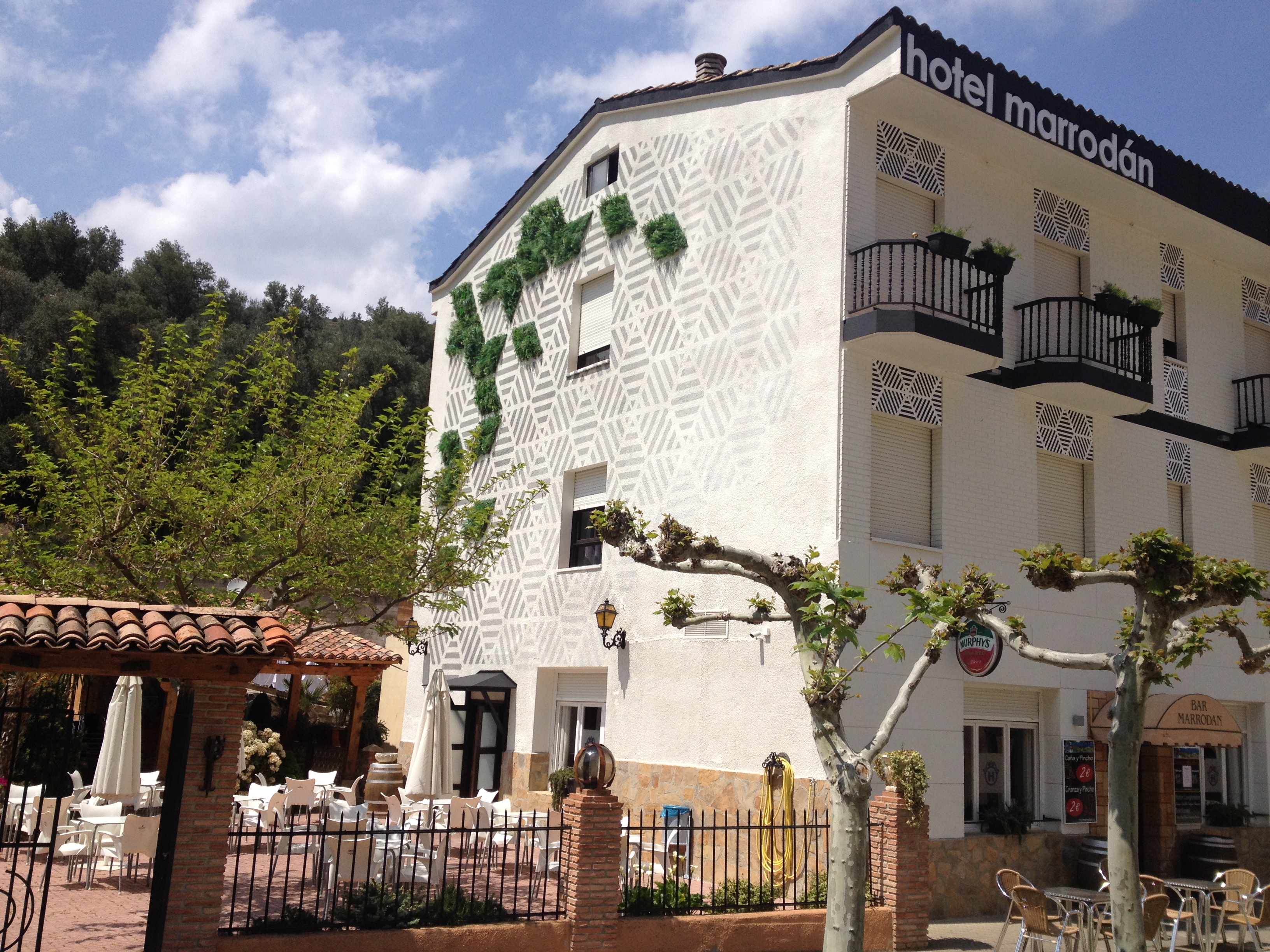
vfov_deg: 40.7
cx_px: 635
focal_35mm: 35
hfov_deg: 52.6
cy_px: 476
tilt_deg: +8.2
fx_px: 1284
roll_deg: -2.5
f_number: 2.4
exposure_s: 1/2513
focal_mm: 4.28
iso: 50
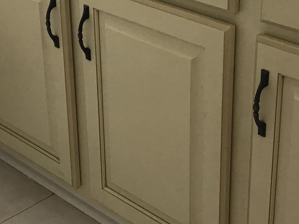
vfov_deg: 17.9
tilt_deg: -24.7
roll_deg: +0.0
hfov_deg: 23.8
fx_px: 708
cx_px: 152
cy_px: 75
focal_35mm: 82
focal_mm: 3.99
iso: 25
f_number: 1.8
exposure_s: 1/30
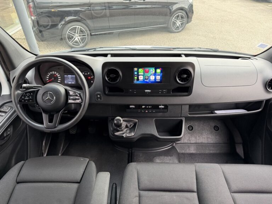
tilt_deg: -37.1
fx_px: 189
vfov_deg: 56.8
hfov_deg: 71.6
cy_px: 102
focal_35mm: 24
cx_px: 136
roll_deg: +1.4
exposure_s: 1/59
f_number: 1.78
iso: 200
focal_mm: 6.76
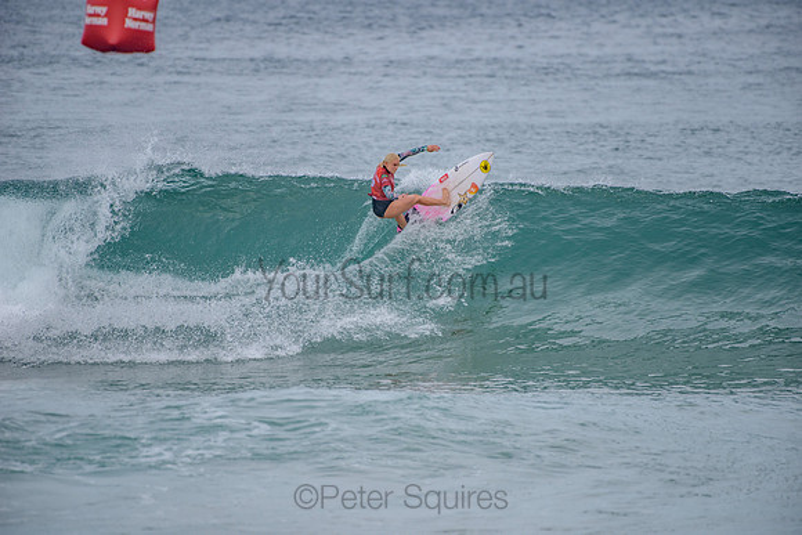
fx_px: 11141
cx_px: 401
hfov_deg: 4.1
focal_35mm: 500
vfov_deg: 2.8
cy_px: 268
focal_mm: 500
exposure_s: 1/2000
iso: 320
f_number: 5.6
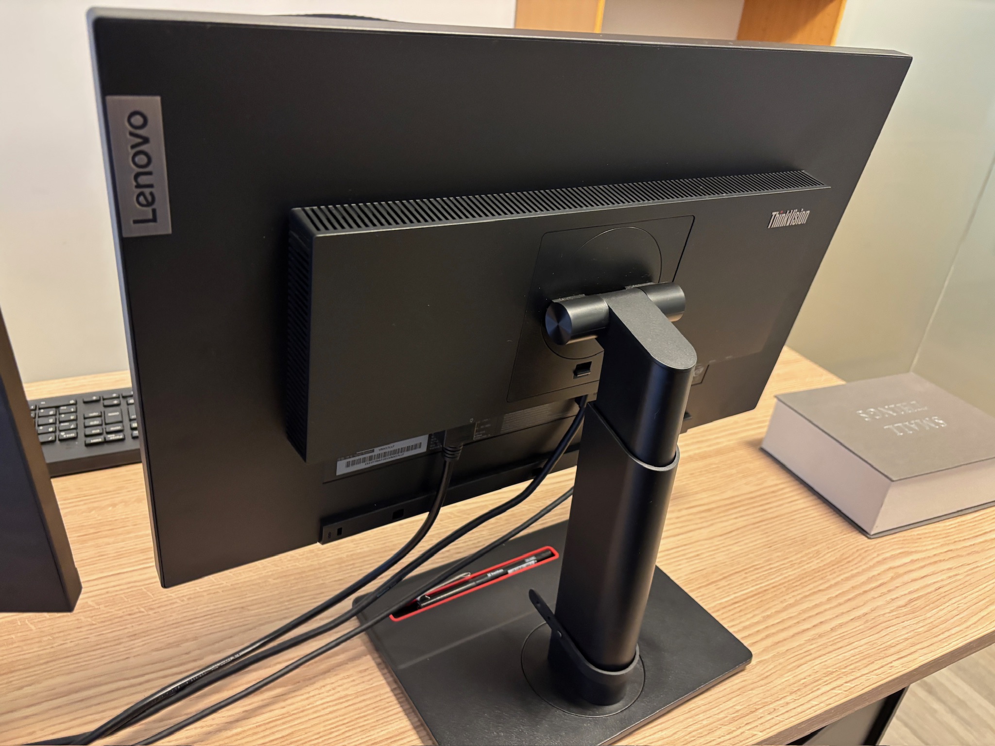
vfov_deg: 53.1
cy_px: 373
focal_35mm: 26
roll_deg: -5.4
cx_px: 498
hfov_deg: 67.3
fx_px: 747
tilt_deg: -28.8
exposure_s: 1/33
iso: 400
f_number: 1.6
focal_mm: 5.96
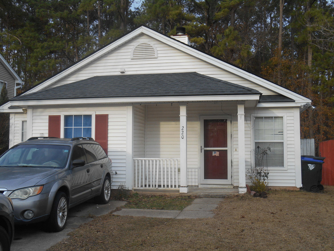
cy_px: 126
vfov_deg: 35.1
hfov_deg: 45.8
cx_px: 167
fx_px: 396
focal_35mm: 41
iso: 80
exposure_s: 1/200
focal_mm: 7.2
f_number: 3.9
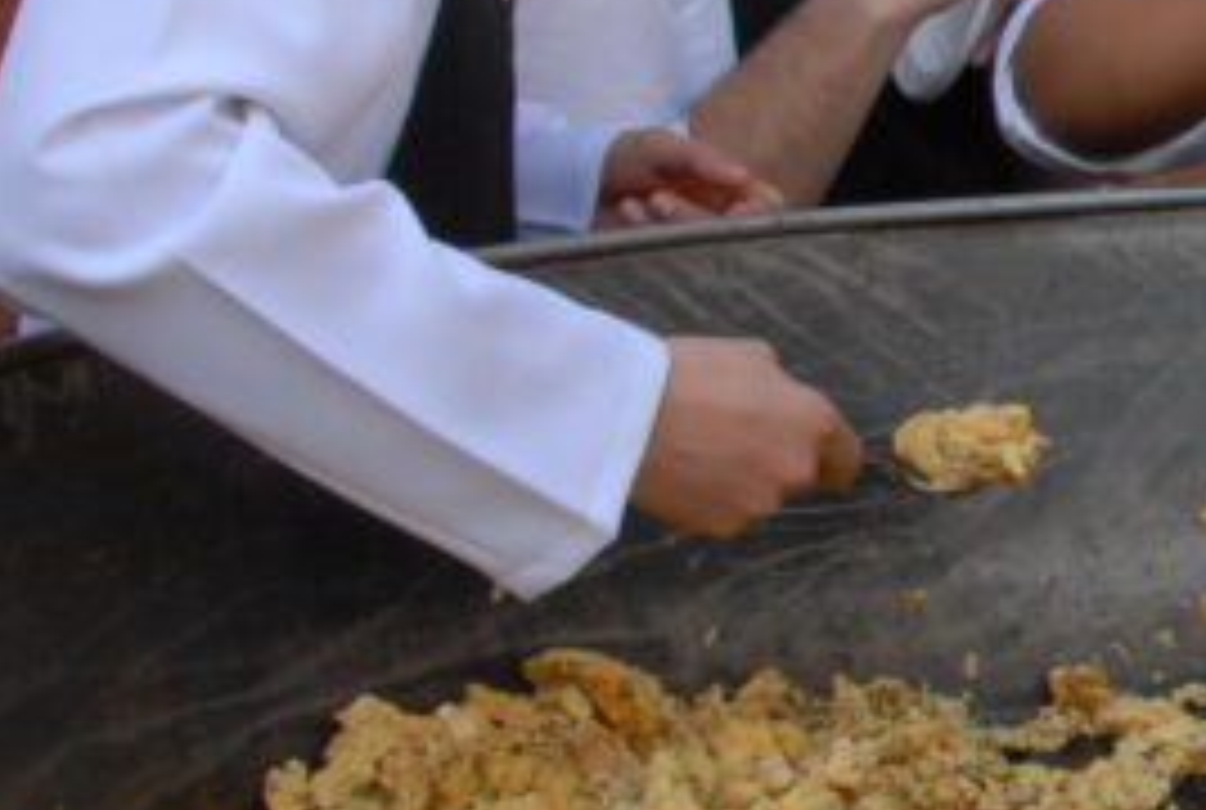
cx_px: 1719
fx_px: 3458
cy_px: 245
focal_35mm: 103
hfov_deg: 18.0
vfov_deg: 13.3
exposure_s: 1/250
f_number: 8
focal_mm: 18
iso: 400
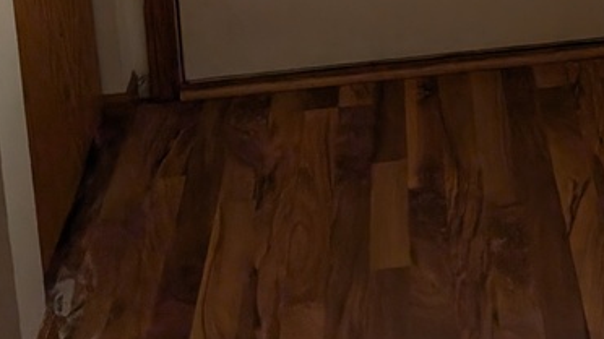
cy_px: -362
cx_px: 597
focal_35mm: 76
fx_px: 1217
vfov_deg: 13.4
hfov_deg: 26.5
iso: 27
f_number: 1.68
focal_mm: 6.9
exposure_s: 1/2062
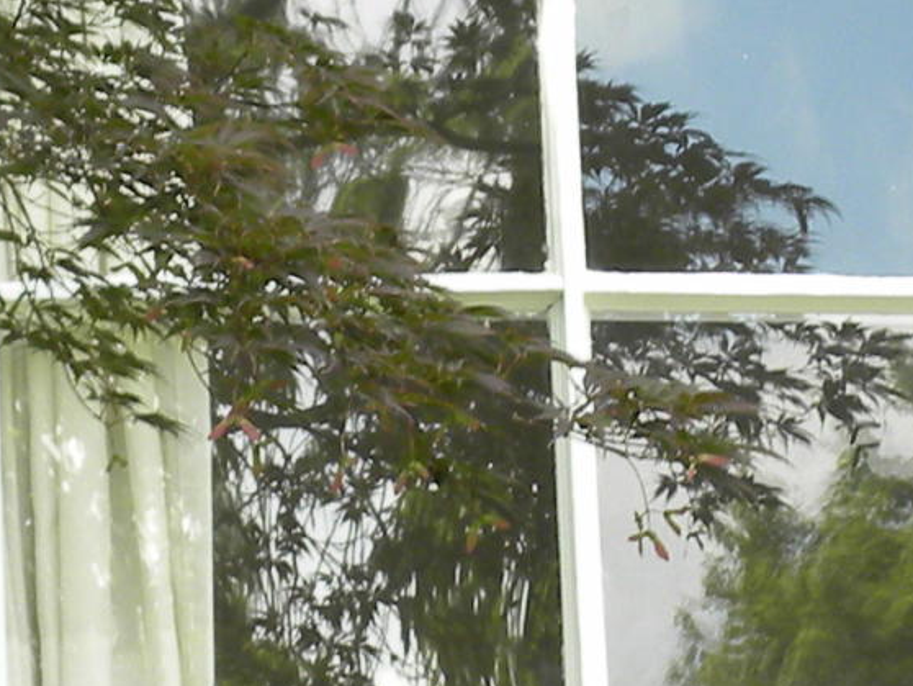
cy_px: -18
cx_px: 630
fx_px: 10634
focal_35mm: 403
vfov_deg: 3.7
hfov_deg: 4.9
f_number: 4.5
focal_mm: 13.4
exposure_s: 1/60
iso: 64
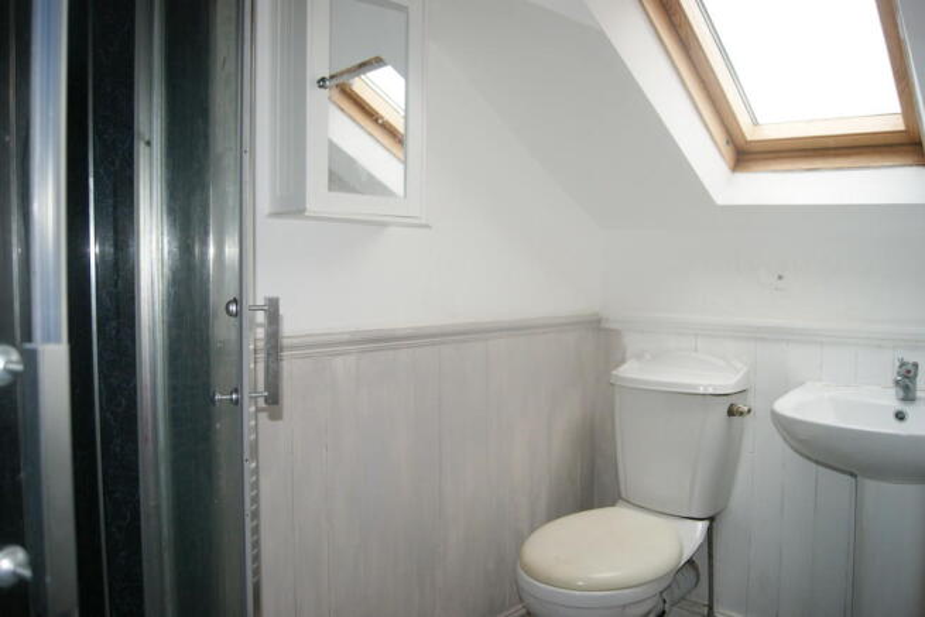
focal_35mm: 27
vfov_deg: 48.0
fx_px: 694
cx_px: 462
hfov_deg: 67.4
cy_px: 308
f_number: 4
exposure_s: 1/160
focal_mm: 18
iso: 320
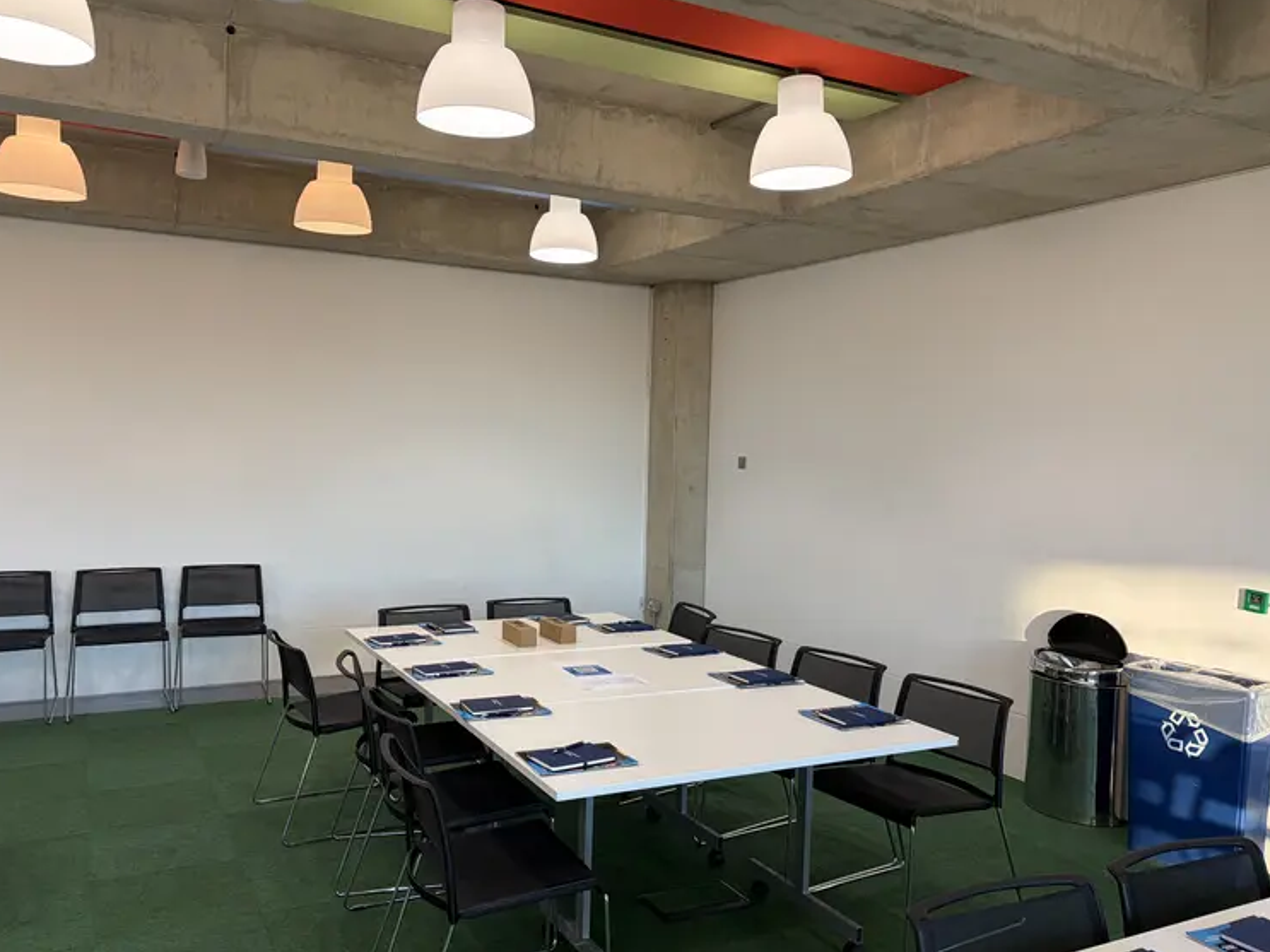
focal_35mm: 28
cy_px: 480
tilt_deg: +0.2
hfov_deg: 63.4
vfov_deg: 49.7
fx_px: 1027
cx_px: 597
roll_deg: -0.9
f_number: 1.6
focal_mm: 5.96
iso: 80
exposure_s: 1/100
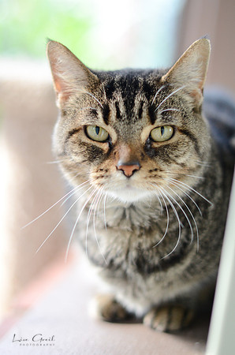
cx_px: 118
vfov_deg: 27.0
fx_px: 738
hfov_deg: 18.1
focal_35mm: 75
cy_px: 178
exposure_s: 1/800
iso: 640
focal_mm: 50
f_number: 1.8
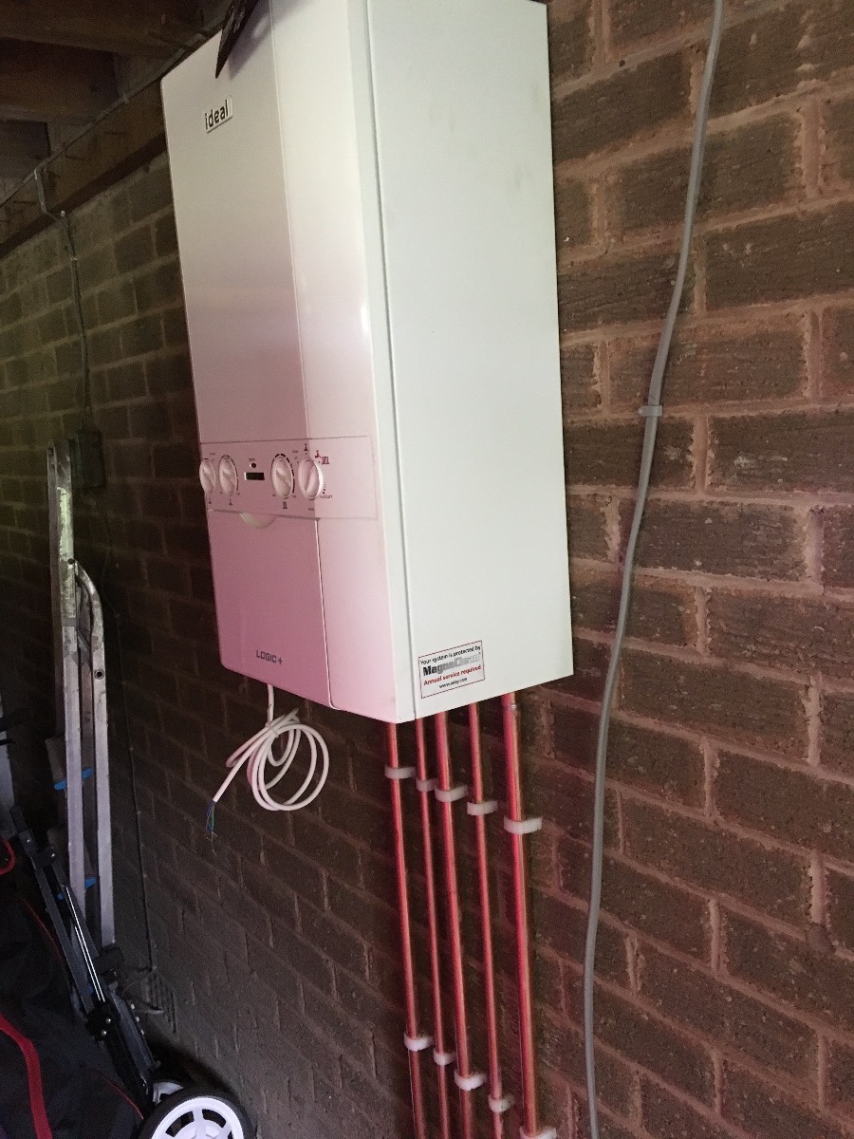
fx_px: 954
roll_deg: +2.3
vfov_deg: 61.7
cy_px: 570
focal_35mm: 29
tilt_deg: -8.8
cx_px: 427
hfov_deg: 48.2
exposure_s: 1/25
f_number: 2.2
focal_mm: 4.15
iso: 200
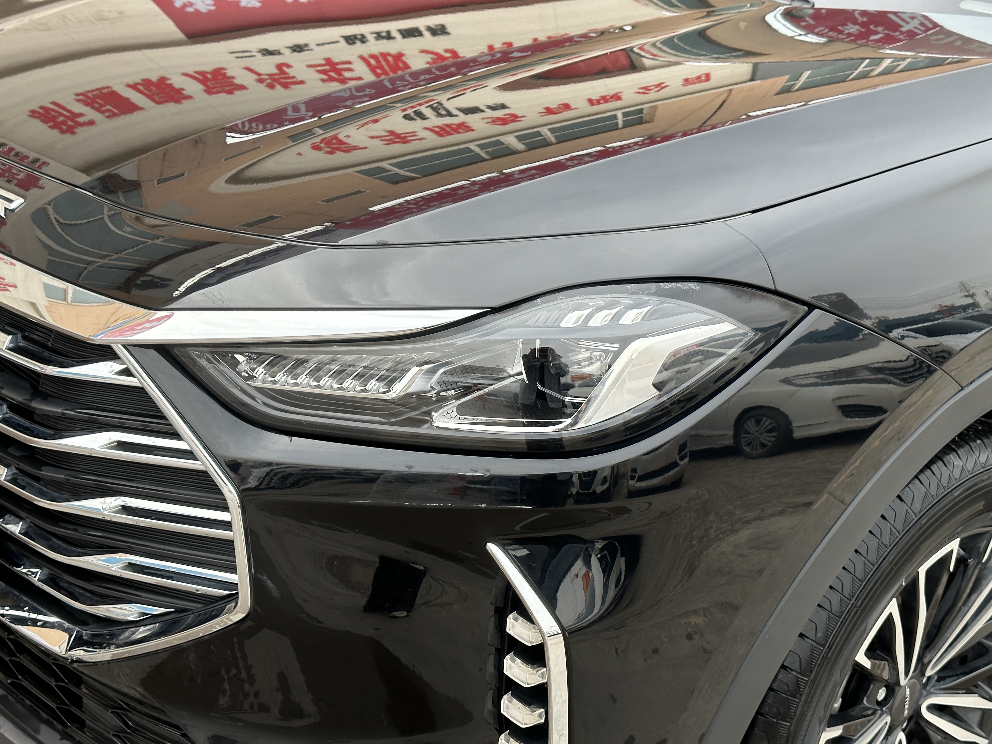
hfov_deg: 39.7
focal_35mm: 48
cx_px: 496
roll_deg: -4.0
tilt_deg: -22.7
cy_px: 372
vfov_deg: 30.3
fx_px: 1376
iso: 64
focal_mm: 6.86
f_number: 1.78
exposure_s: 1/1242
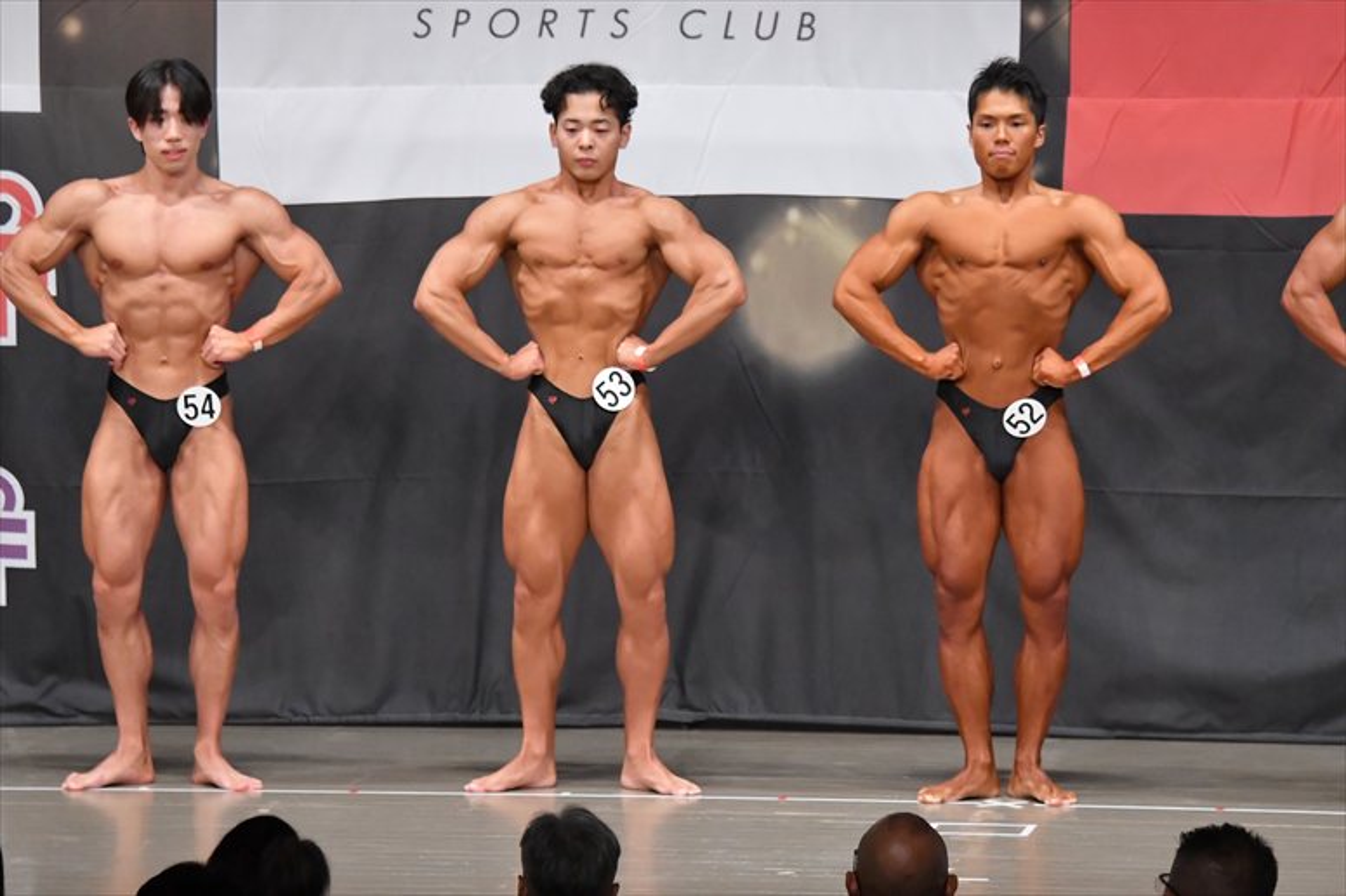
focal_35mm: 217
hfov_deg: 9.5
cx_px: 673
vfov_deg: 6.3
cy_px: 448
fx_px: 8110
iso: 6400
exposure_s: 1/400
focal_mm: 145
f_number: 5.6
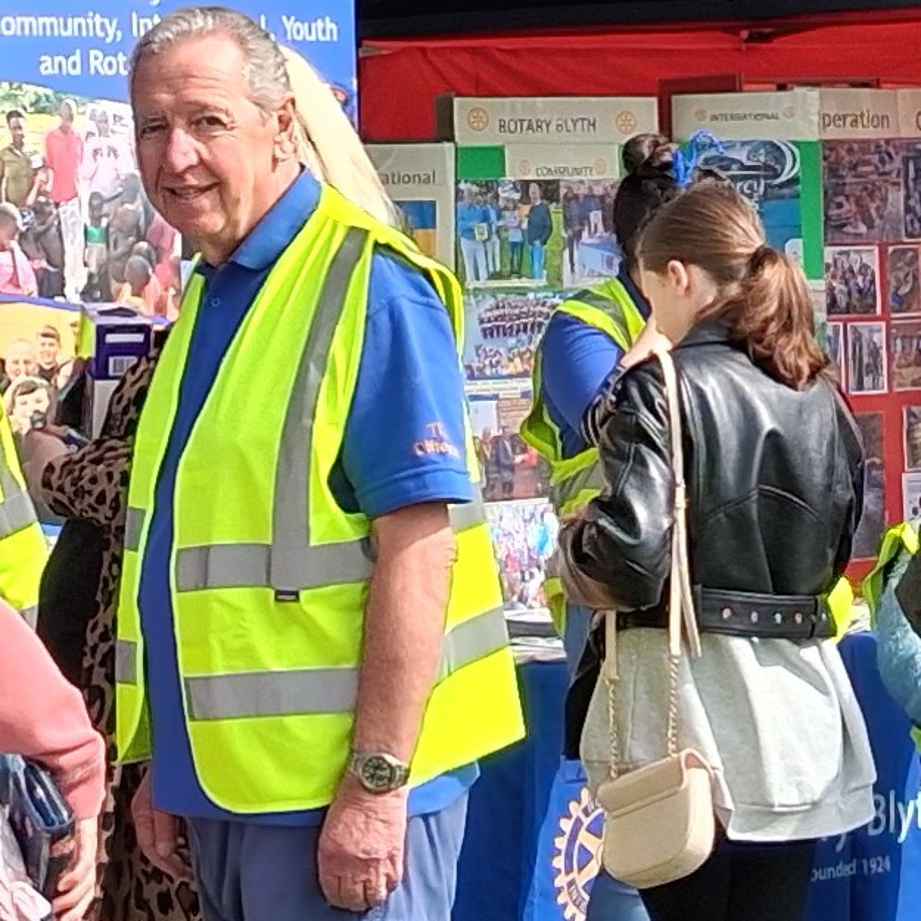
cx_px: 522
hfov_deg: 11.6
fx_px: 4515
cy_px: -220
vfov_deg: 11.4
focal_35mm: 150
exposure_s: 1/515
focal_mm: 3.98
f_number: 1.8
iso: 25
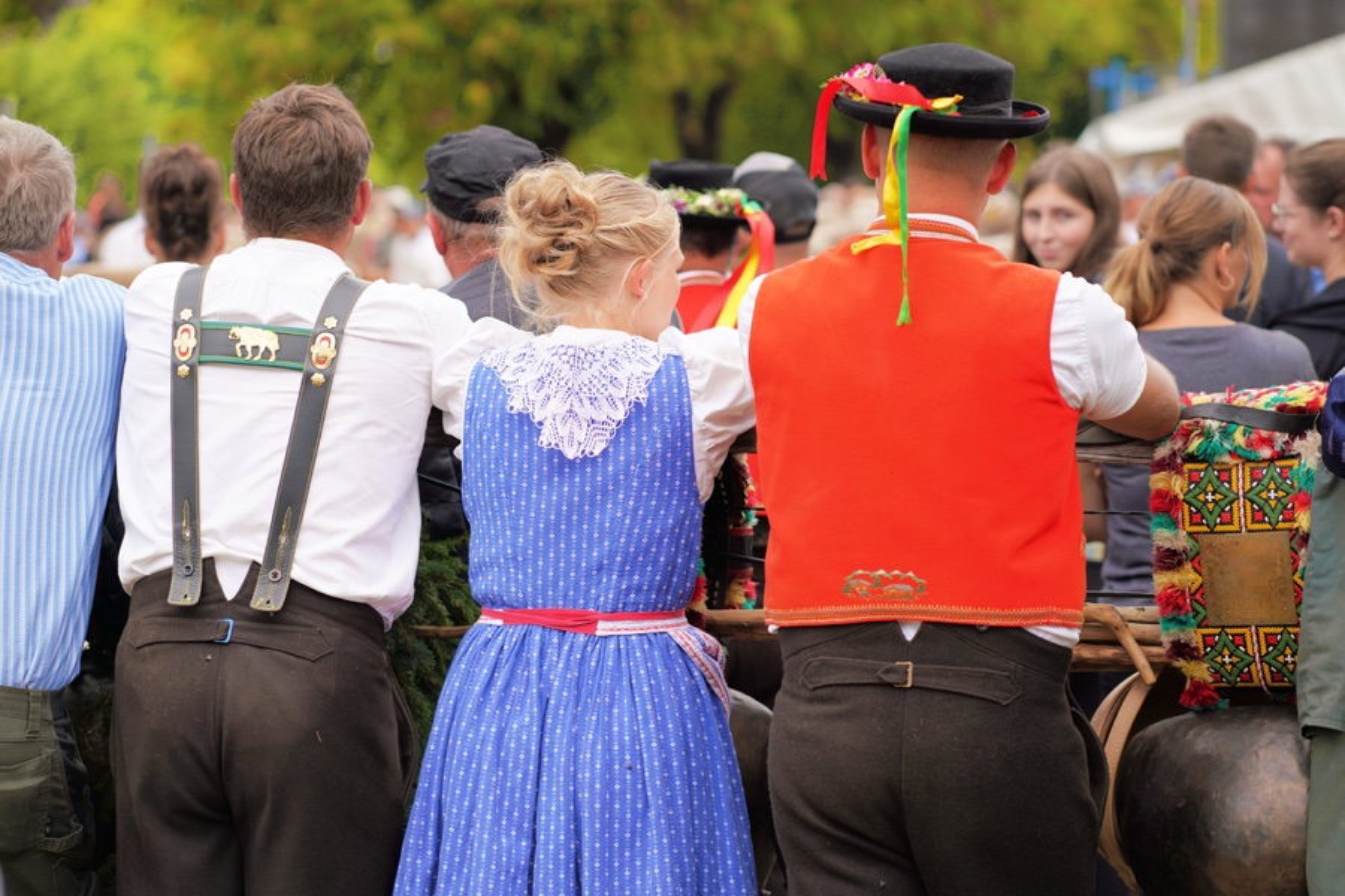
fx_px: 3175
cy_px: 448
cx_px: 672
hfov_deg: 23.9
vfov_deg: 16.1
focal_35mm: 85
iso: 100
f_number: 2.8
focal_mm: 85
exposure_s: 1/500
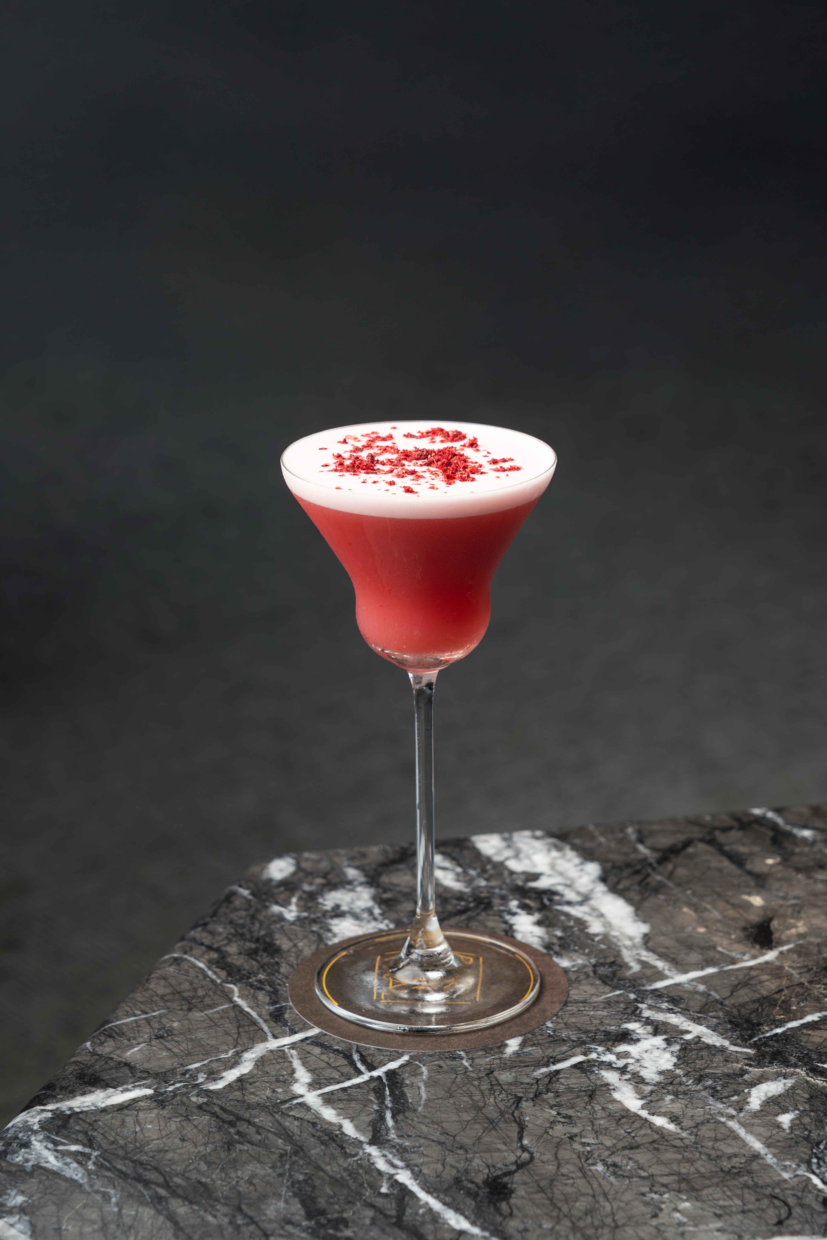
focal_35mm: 83
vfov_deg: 24.5
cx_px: 414
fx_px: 2860
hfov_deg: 16.5
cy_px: 620
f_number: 8
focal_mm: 83
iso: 250
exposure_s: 1/125
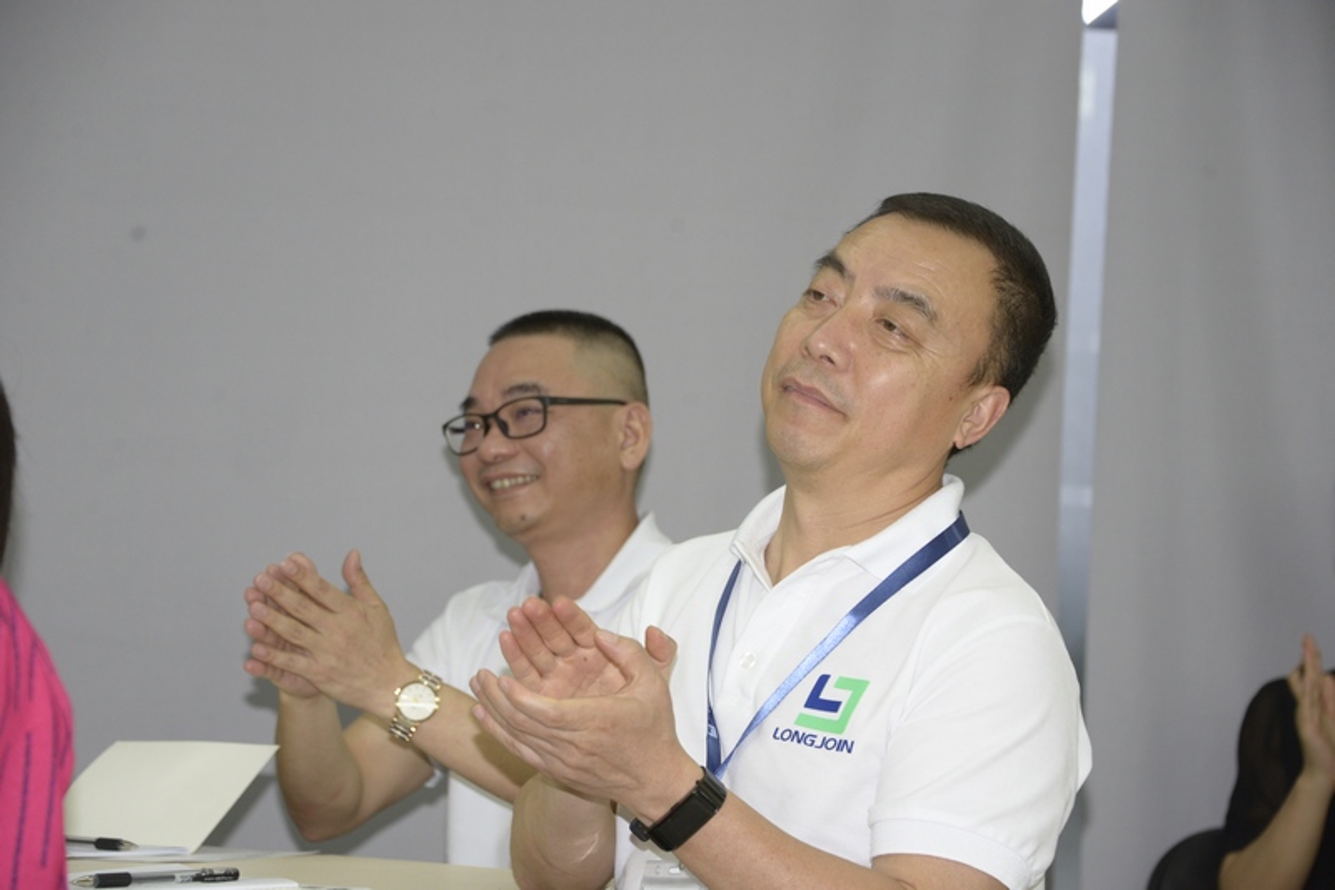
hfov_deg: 20.4
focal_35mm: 100
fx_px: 3707
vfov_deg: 13.7
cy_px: 445
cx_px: 668
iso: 1800
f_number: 5.6
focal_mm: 100
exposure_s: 1/100
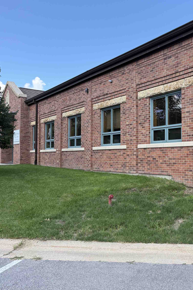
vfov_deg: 55.8
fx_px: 273
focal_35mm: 34
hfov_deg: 35.5
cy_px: 144
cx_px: 189
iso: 100
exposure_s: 1/1271
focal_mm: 6.76
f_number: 1.78
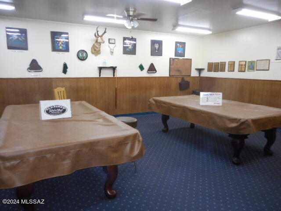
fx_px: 203
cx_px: 140
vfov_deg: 54.9
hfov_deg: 69.4
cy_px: 106
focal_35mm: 25
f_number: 3.7
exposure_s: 1/25
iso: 360
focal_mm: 4.5
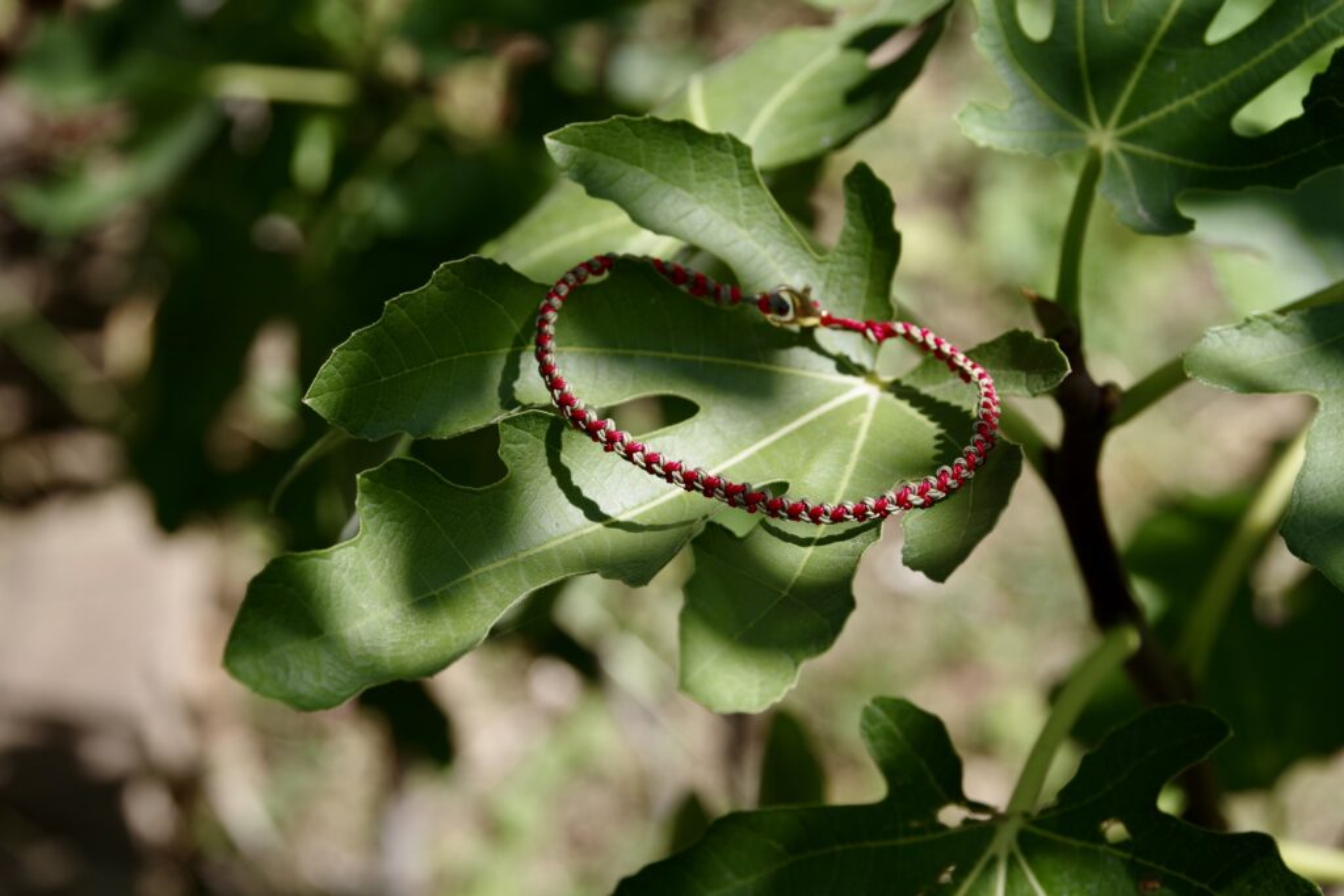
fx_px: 2539
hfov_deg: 29.7
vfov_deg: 20.0
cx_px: 672
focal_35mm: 68
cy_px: 448
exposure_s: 1/250
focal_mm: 68
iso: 200
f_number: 7.1
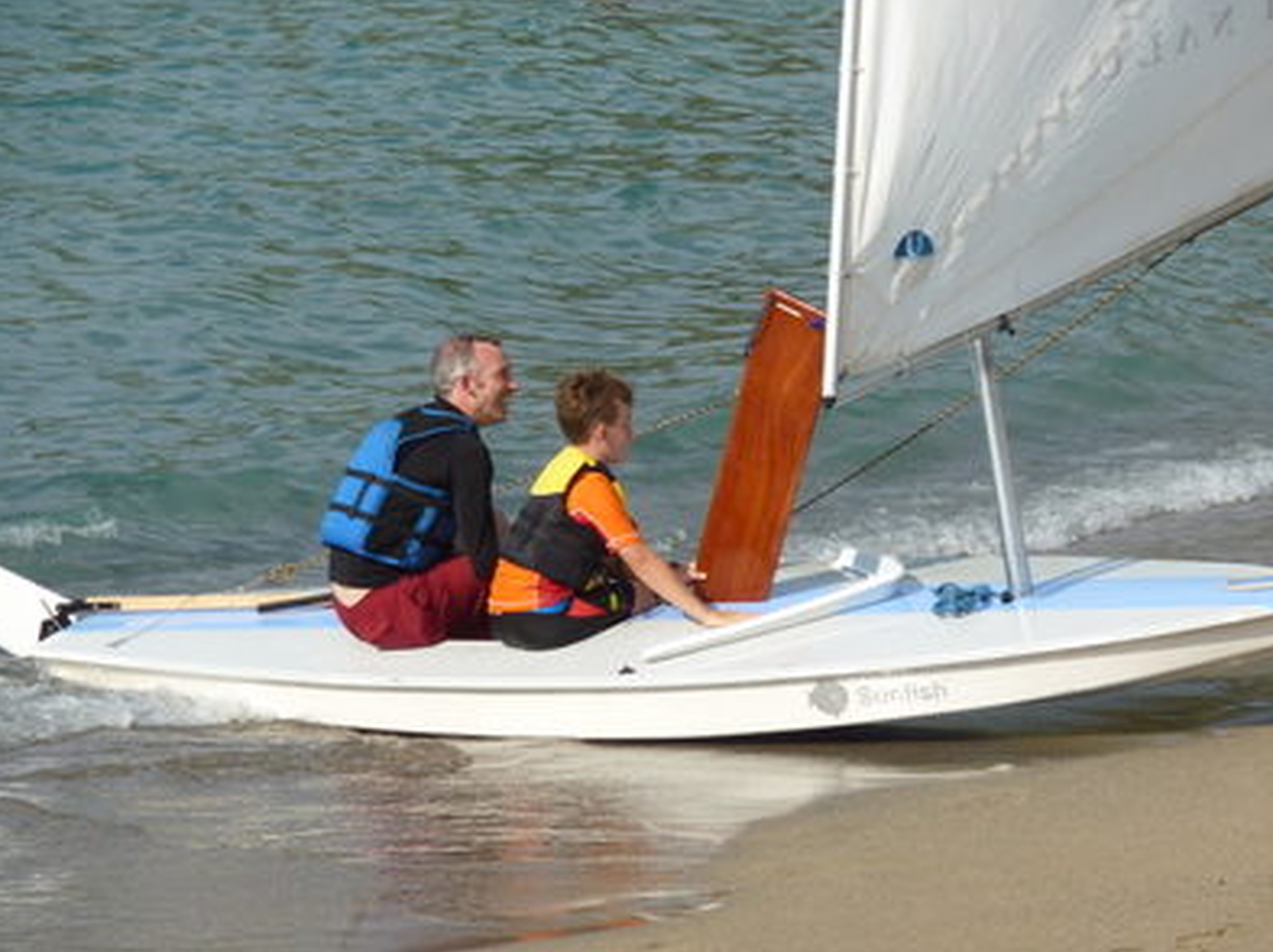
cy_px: 479
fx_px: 7863
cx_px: 632
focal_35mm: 214
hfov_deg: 9.3
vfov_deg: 6.9
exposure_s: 1/400
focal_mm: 34.4
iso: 80
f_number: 5.6
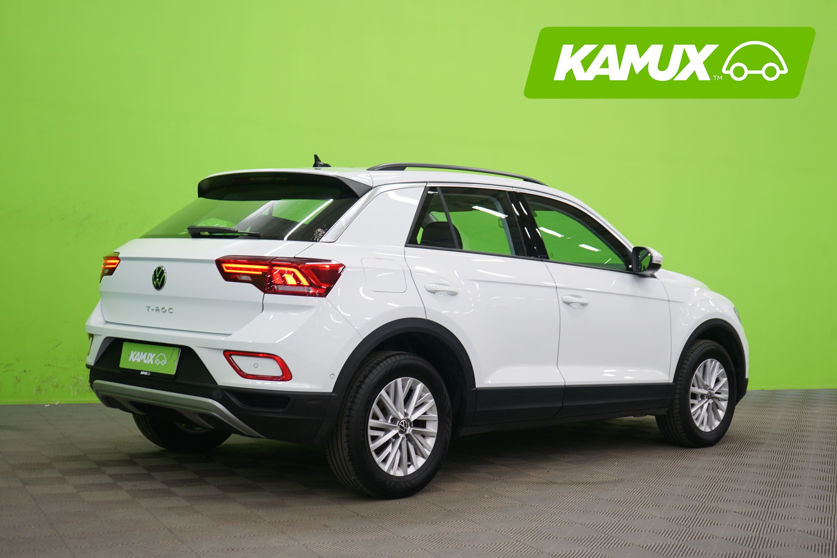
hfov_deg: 40.3
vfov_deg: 27.5
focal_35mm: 49
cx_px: 418
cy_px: 279
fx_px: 1139
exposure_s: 1/8
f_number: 5
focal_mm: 49
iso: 400
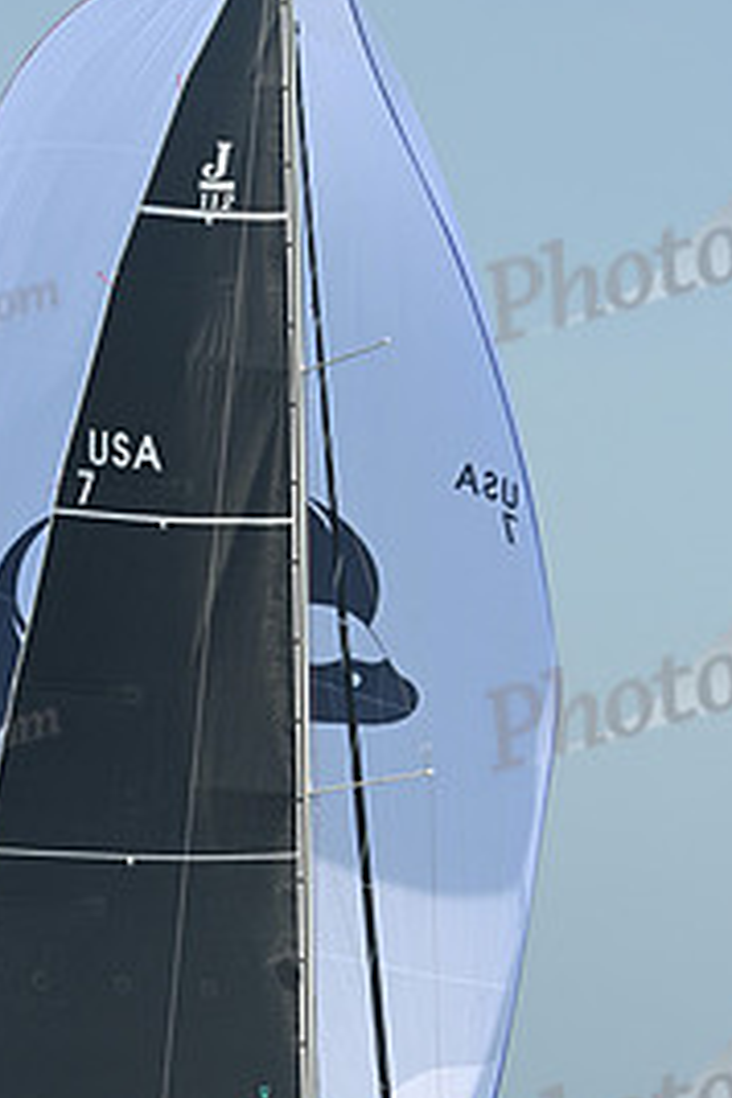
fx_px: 4636
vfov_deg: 13.5
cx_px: 273
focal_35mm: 152
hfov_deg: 9.0
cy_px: 510
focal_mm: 70
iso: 320
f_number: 8
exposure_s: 1/1250
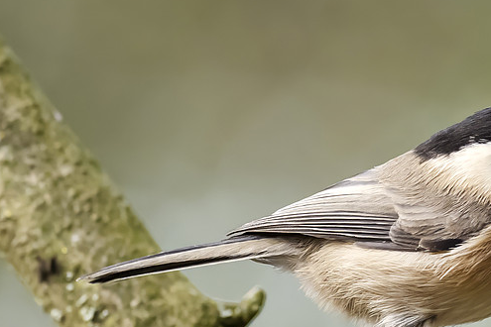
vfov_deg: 1.4
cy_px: 194
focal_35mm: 1008
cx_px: 392
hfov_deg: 2.0
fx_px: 13747
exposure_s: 1/320
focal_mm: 300
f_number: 5.6
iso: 1000
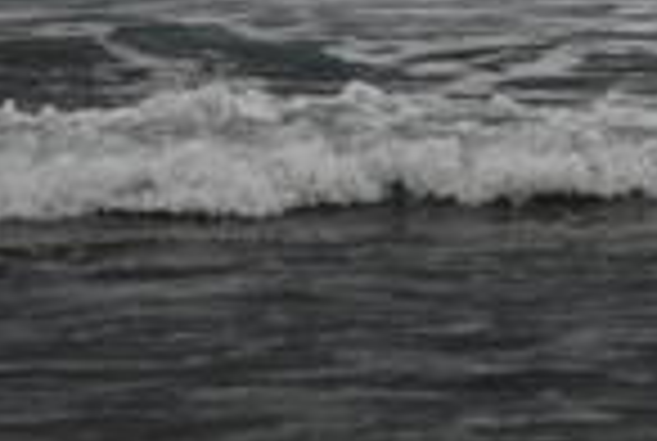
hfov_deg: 2.7
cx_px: 873
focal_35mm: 761
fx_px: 13914
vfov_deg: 1.8
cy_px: -153
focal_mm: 135
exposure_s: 1/400
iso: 200
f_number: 5.6
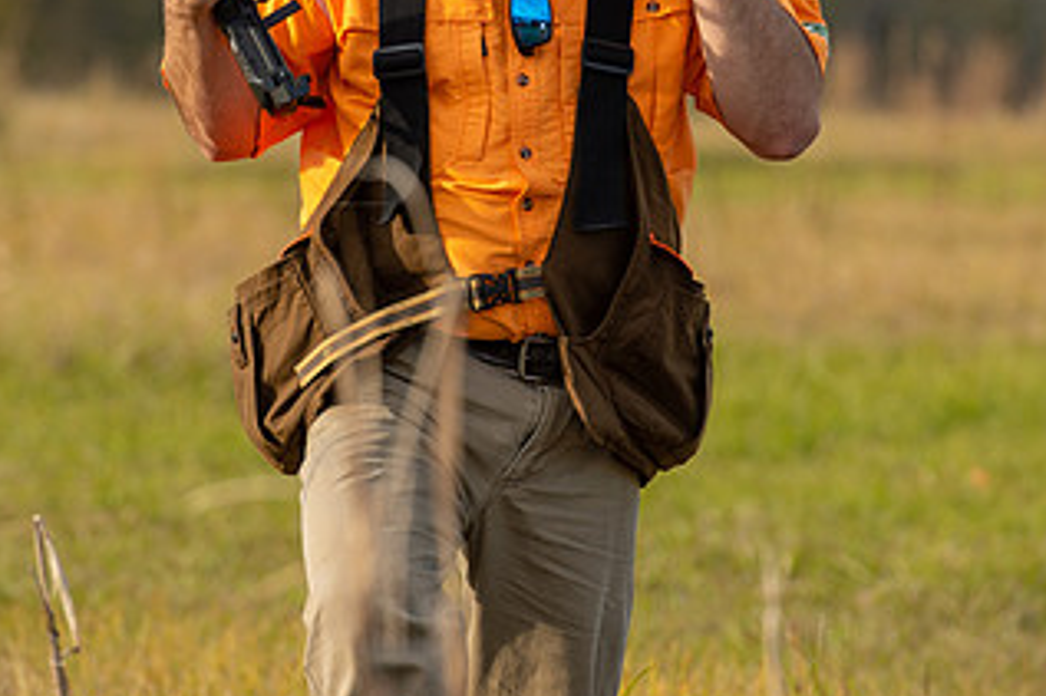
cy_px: 112
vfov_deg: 3.8
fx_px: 10628
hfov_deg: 5.6
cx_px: 502
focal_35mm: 366
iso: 100
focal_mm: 200
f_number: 5.6
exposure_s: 1/250
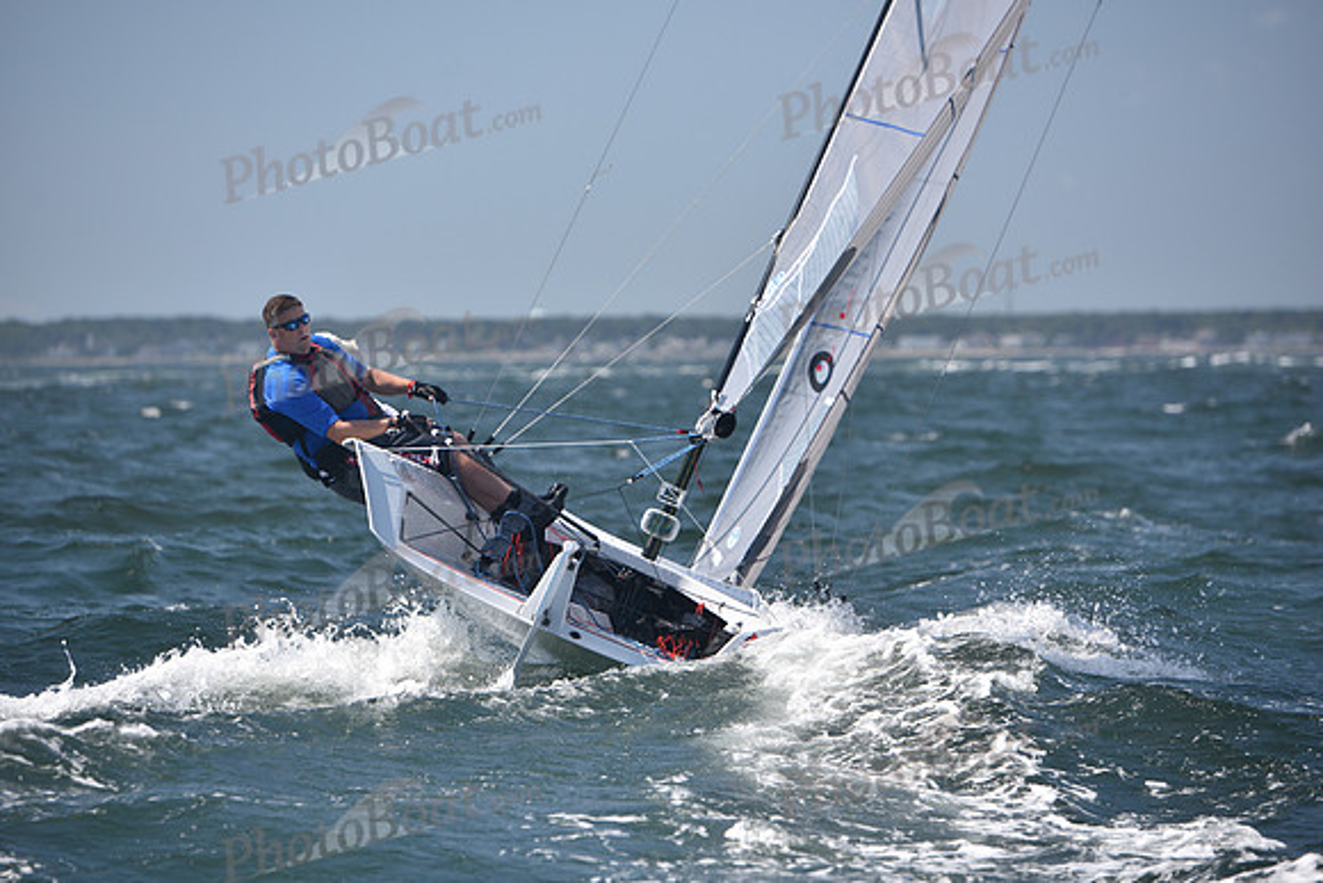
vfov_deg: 8.3
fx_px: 6065
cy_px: 442
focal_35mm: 165
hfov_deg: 12.4
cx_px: 662
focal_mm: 165
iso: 250
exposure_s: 1/1000
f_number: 4.5
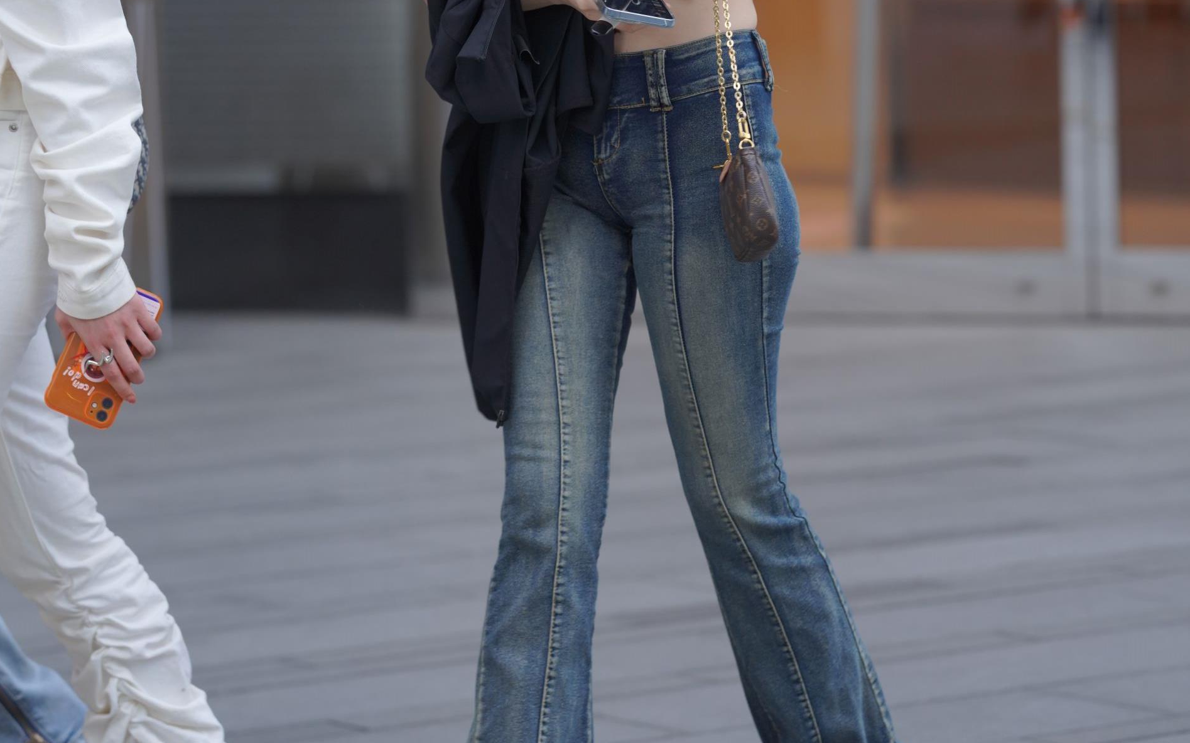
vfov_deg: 6.3
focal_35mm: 207
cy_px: 136
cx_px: 594
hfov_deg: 10.1
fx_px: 6713
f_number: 3.2
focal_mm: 135
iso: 640
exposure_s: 1/400
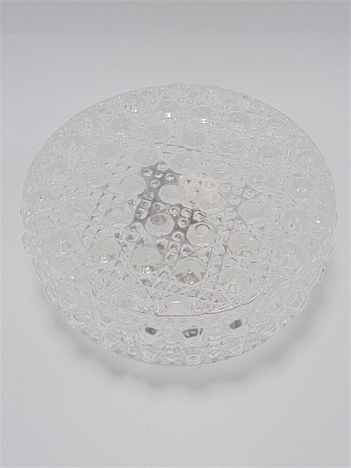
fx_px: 514
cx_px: 176
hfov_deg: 37.7
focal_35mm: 38
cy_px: 234
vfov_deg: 49.0
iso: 100
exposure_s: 1/60
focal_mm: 6.9
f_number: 4.2
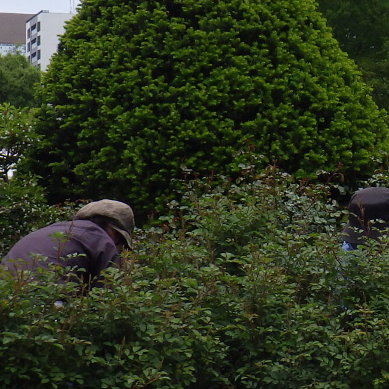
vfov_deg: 14.8
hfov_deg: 14.5
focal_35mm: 118
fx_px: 1500
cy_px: 162
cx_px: 388
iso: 125
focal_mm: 6.1
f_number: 4.6
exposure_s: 1/640
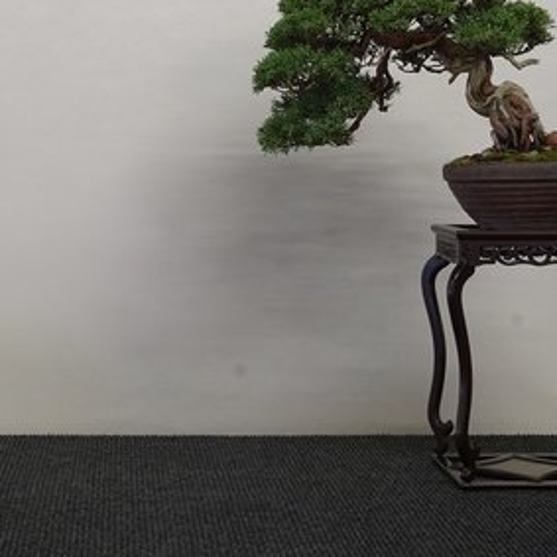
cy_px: 215
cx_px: 114
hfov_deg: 21.1
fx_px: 1475
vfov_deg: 21.4
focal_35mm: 81
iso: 160
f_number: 16
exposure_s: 1.3
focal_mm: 30
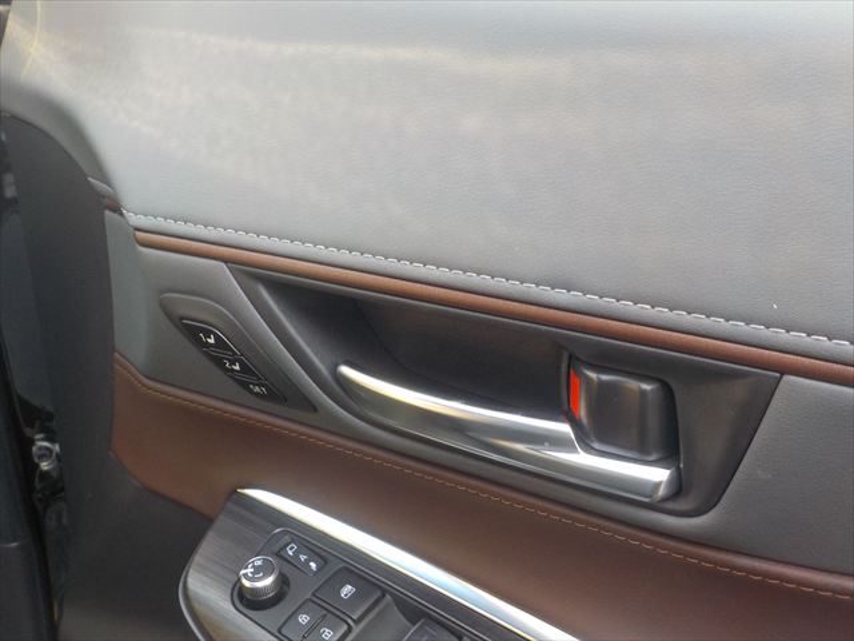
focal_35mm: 30
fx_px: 740
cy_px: 320
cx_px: 427
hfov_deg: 60.0
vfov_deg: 46.8
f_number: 3.3
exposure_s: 1/30
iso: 140
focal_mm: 4.1
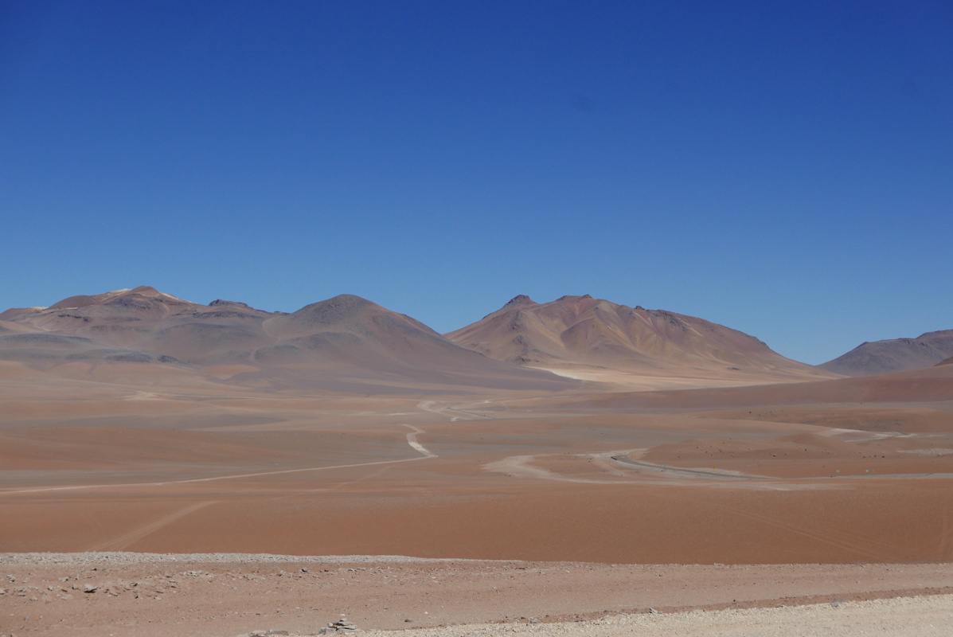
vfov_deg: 18.2
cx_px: 476
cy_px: 318
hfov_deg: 27.0
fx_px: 1987
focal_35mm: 75
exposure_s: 1/2000
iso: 200
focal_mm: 34
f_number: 5.6
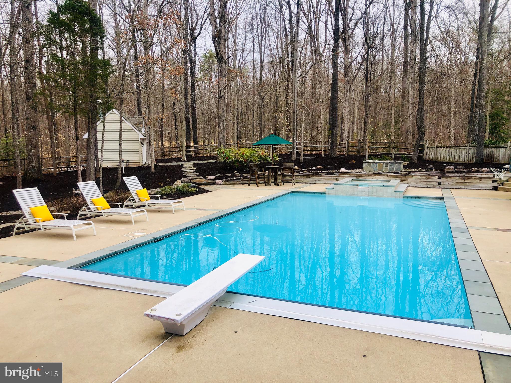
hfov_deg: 63.4
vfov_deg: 49.7
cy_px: 192
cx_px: 256
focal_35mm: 28
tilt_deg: -5.6
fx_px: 413
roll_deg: -0.6
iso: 20
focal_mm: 3.99
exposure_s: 1/585
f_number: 1.8
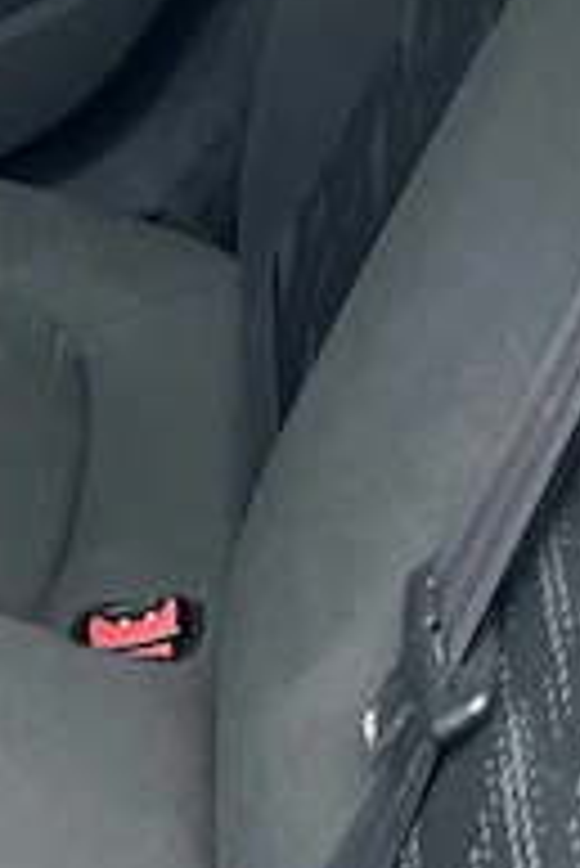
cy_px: -288
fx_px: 2702
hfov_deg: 11.2
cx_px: -562
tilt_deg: -17.0
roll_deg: -1.2
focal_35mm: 112
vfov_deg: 17.1
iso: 500
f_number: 1.6
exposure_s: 1/47
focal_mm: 5.1
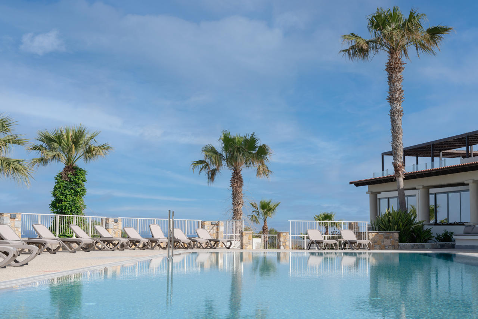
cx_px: 239
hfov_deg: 39.6
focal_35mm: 50
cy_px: 160
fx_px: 664
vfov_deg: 27.0
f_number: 9
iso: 160
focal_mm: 50
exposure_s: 1/320
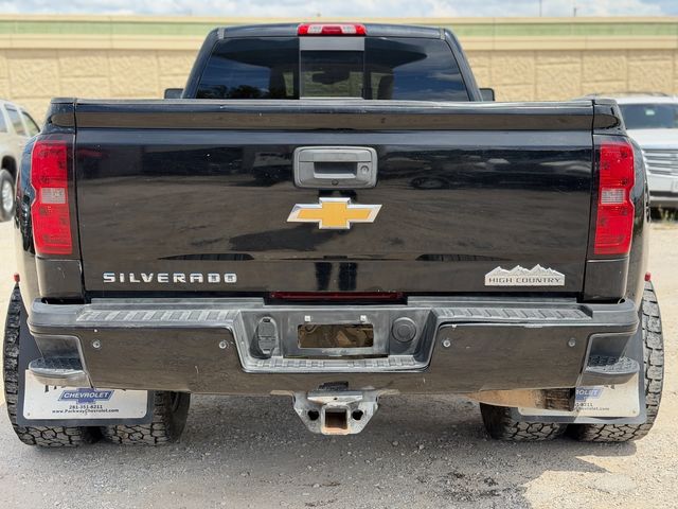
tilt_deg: -8.8
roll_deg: +1.5
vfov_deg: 30.3
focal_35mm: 48
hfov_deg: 39.7
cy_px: 254
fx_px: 940
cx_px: 339
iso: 100
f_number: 1.78
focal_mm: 6.76
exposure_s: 1/1608
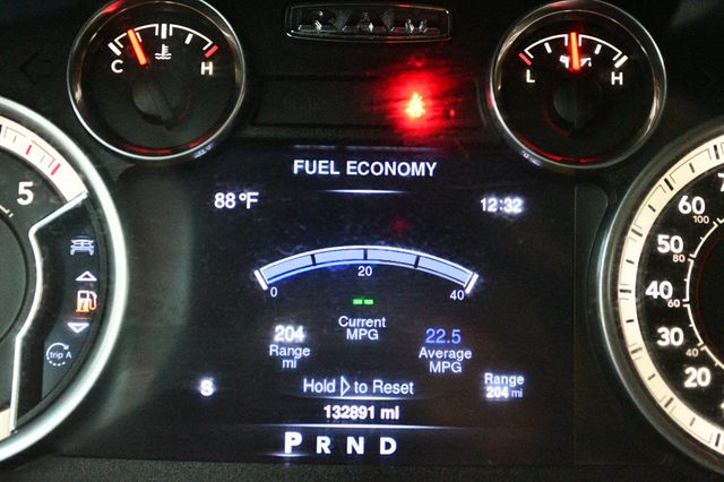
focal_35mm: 67
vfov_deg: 20.3
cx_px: 362
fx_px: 1347
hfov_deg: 30.1
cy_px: 241
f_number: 5.3
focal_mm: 45
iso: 12800
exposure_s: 1/50
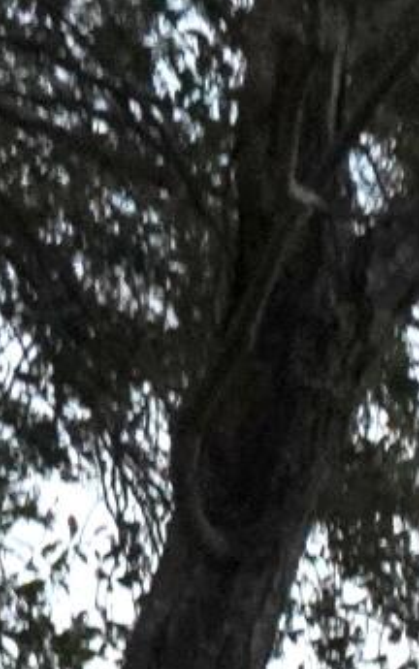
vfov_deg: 10.5
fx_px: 3230
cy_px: 1503
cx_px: 2467
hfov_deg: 5.0
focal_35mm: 177
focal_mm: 20
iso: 4000
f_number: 22
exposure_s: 1/30
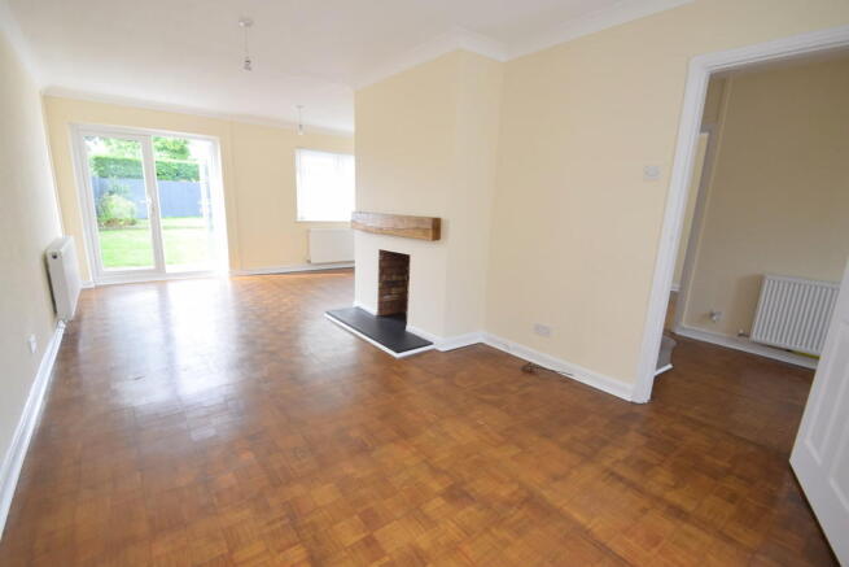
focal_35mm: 15
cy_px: 284
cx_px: 424
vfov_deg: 77.4
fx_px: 354
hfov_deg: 100.4
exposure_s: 1/125
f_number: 5.6
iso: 400
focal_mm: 10
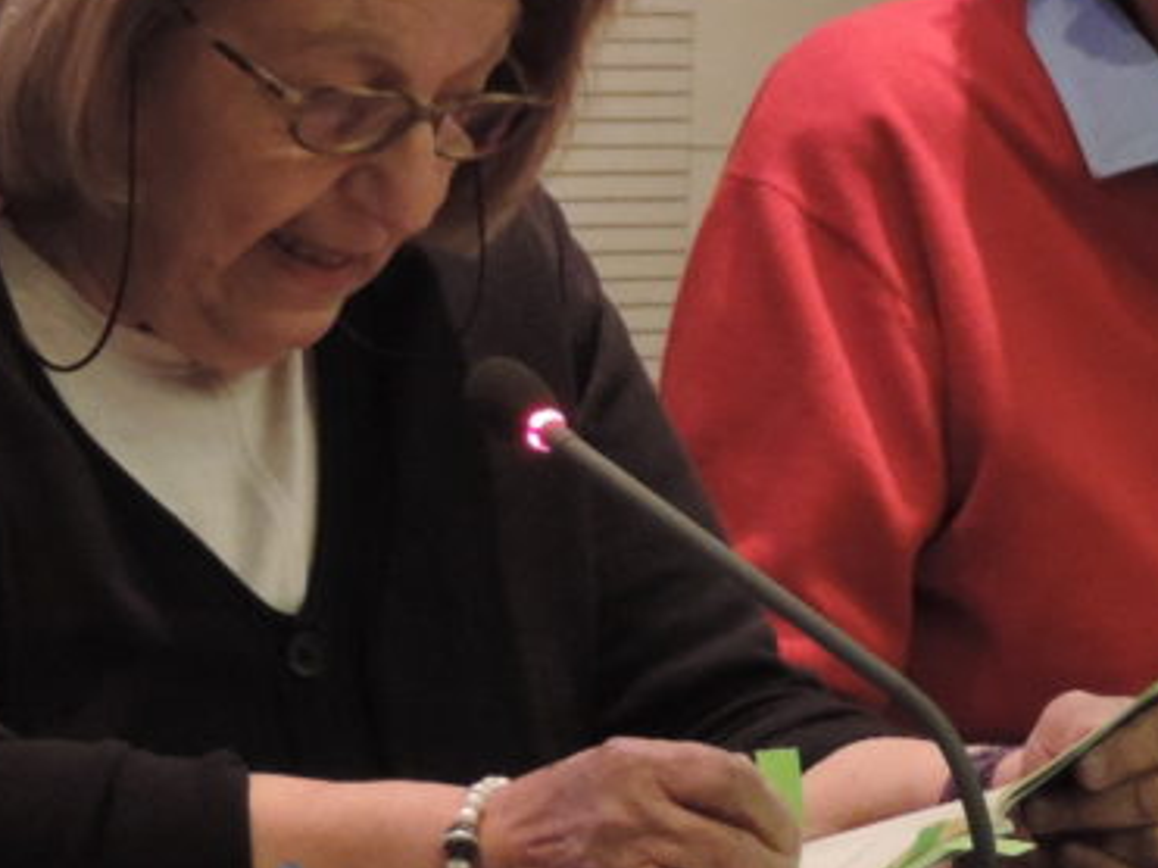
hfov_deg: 4.6
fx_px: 14313
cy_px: 3
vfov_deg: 3.5
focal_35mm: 428
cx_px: 403
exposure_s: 1/30
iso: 800
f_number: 4.4
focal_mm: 27.6
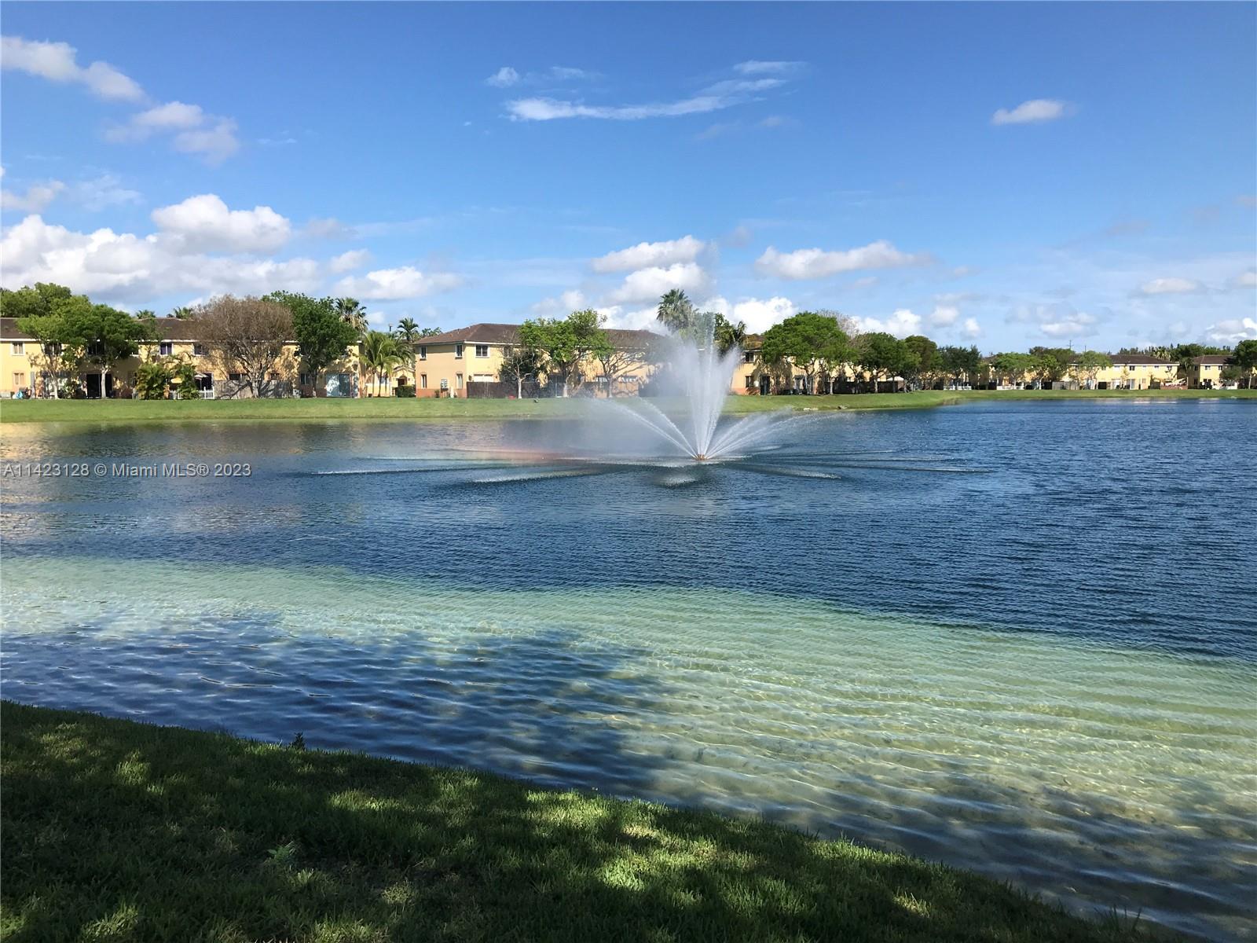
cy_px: 472
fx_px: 1017
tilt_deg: -3.5
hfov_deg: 63.4
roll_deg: +0.1
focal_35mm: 28
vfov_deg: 49.7
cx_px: 628
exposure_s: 1/2660
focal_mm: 3.99
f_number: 1.8
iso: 20
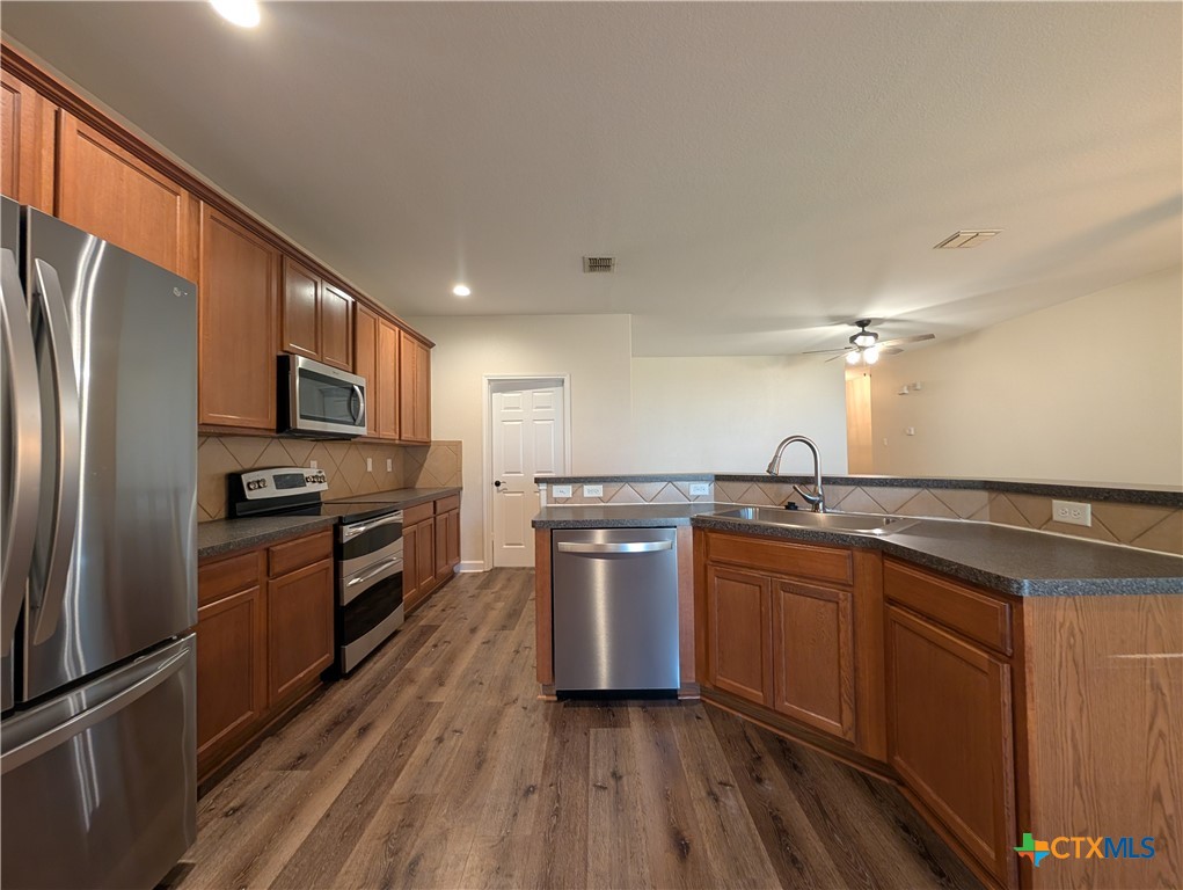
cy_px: 445
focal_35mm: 12
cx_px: 592
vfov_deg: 94.6
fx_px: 411
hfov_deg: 110.5
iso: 112
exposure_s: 1/30
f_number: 1.7
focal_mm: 2.02
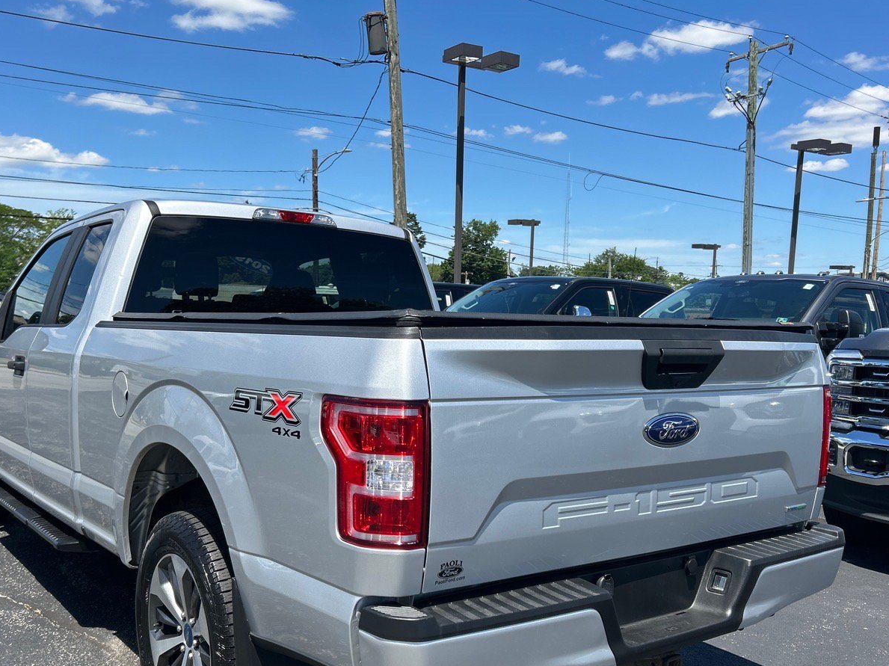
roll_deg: -1.1
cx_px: 428
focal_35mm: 35
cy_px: 398
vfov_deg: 40.5
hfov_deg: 52.6
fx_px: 899
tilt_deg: -5.8
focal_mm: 5.7
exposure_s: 1/3356
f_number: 1.5
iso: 50
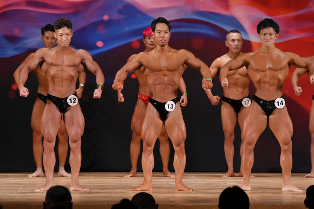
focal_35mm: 240
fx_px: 2092
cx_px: 157
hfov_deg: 8.6
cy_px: 104
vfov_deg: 5.7
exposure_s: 1/400
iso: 3200
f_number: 5.6
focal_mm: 160
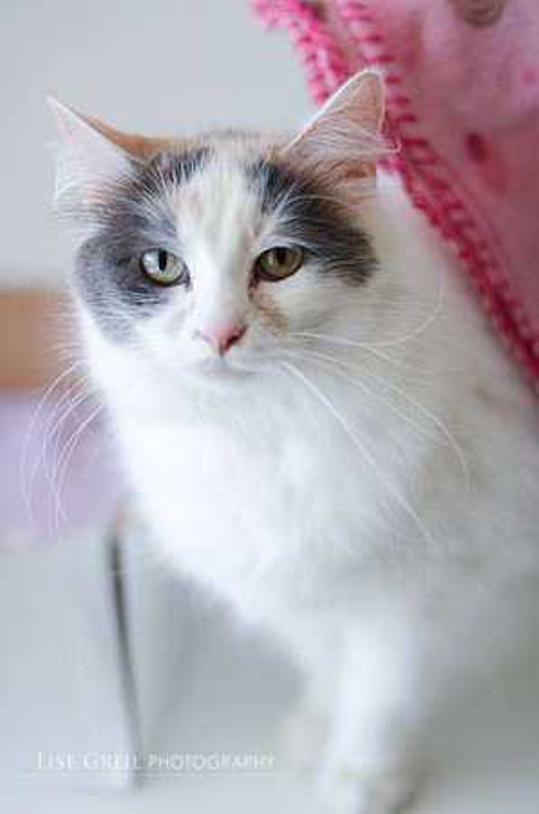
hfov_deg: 18.1
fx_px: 1692
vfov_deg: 27.0
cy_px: 407
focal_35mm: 75
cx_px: 270
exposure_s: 1/800
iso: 800
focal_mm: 50
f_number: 1.8
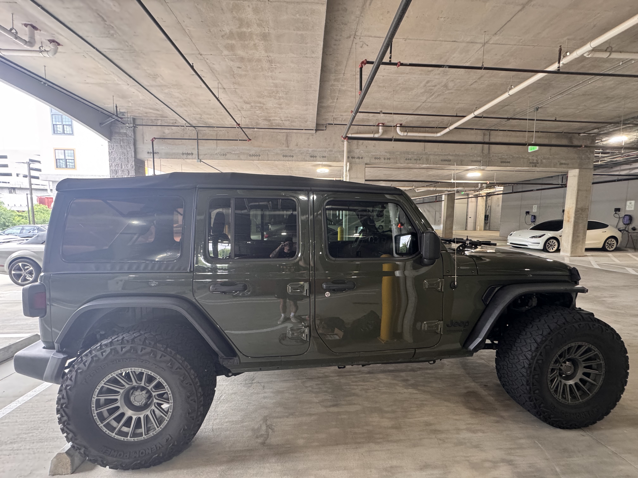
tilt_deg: -6.5
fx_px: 258
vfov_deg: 85.7
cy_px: 239
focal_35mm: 14
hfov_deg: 102.1
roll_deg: -0.1
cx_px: 319
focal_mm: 2.22
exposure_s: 1/60
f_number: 2.2
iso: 320
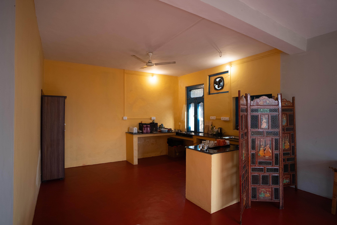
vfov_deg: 67.4
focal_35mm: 18
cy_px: 112
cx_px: 168
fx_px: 169
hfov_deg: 90.0
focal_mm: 18
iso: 125
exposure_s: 1/100
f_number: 2.8
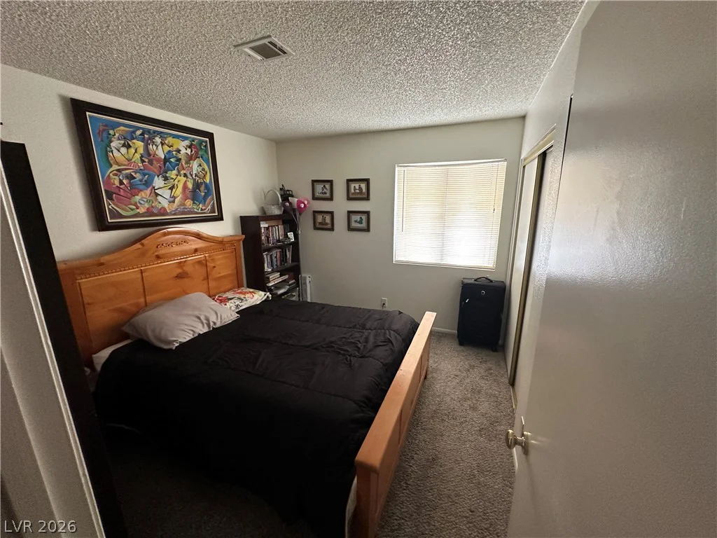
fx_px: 290
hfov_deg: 102.1
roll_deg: +0.9
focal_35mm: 14
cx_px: 358
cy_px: 269
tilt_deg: -12.8
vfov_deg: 85.7
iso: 400
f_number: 2.2
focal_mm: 2.22
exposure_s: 1/60
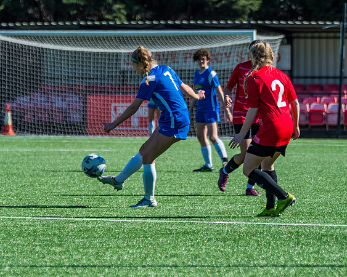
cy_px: 150
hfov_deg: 5.6
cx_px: 195
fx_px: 3547
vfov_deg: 4.5
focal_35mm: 346
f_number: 4
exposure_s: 1/3200
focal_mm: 165
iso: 400
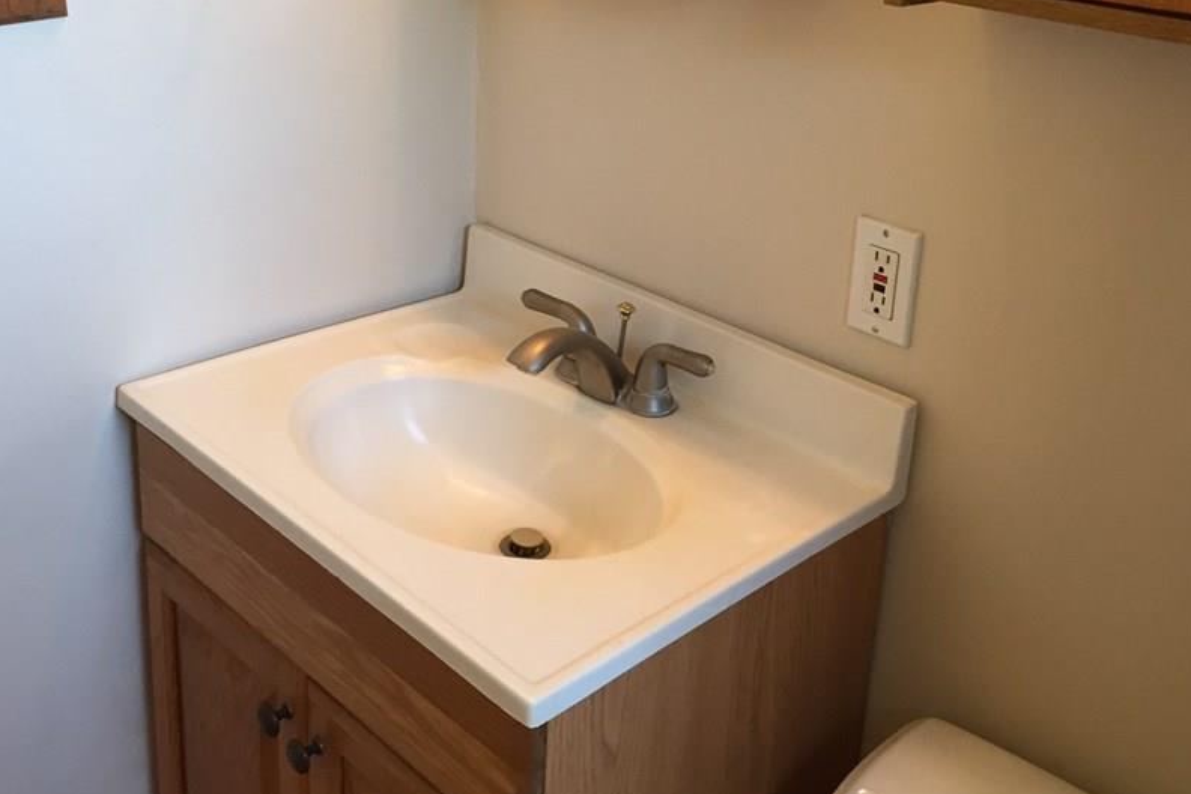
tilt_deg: -19.0
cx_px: 597
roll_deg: -5.2
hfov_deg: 49.6
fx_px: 1290
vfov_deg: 33.8
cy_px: 239
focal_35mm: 39
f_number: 2.2
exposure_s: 1/30
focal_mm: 4.15
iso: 80
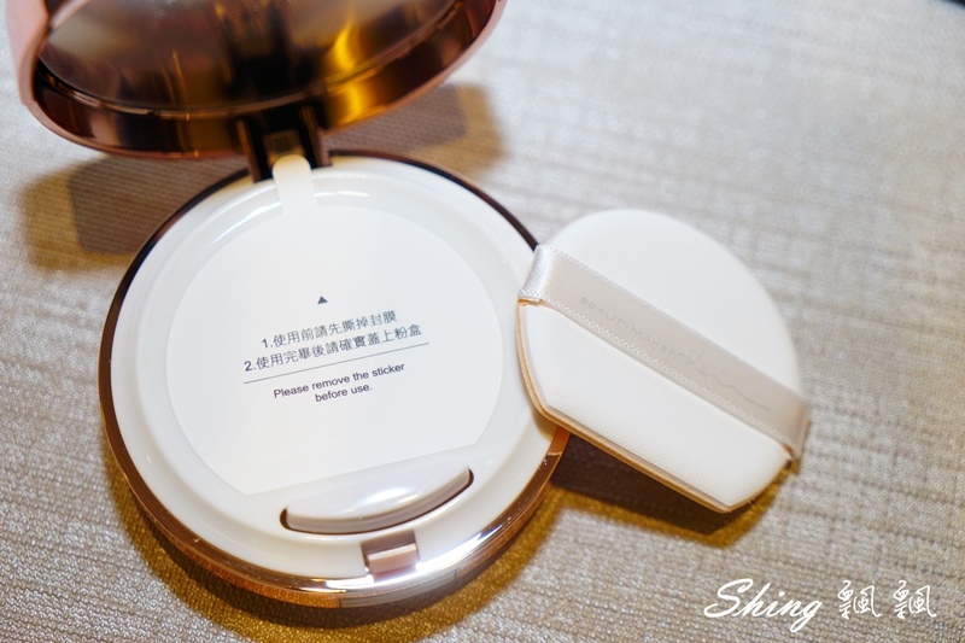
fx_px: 1876
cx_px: 482
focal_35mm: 70
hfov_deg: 28.8
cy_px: 322
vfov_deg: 19.4
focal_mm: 70
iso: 320
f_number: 4.5
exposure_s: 1/80
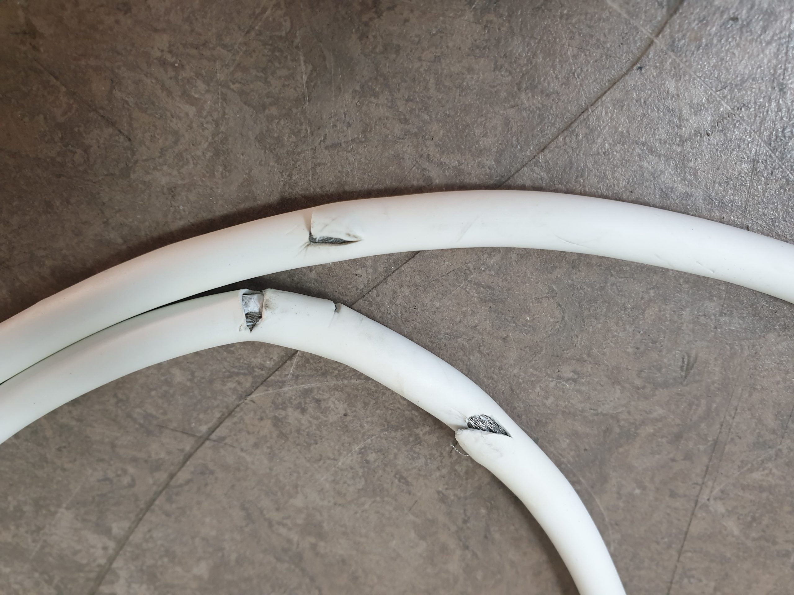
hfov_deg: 67.3
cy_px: 298
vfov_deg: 53.1
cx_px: 397
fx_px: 596
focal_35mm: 26
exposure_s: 1/50
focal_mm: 4.3
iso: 250
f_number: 2.4
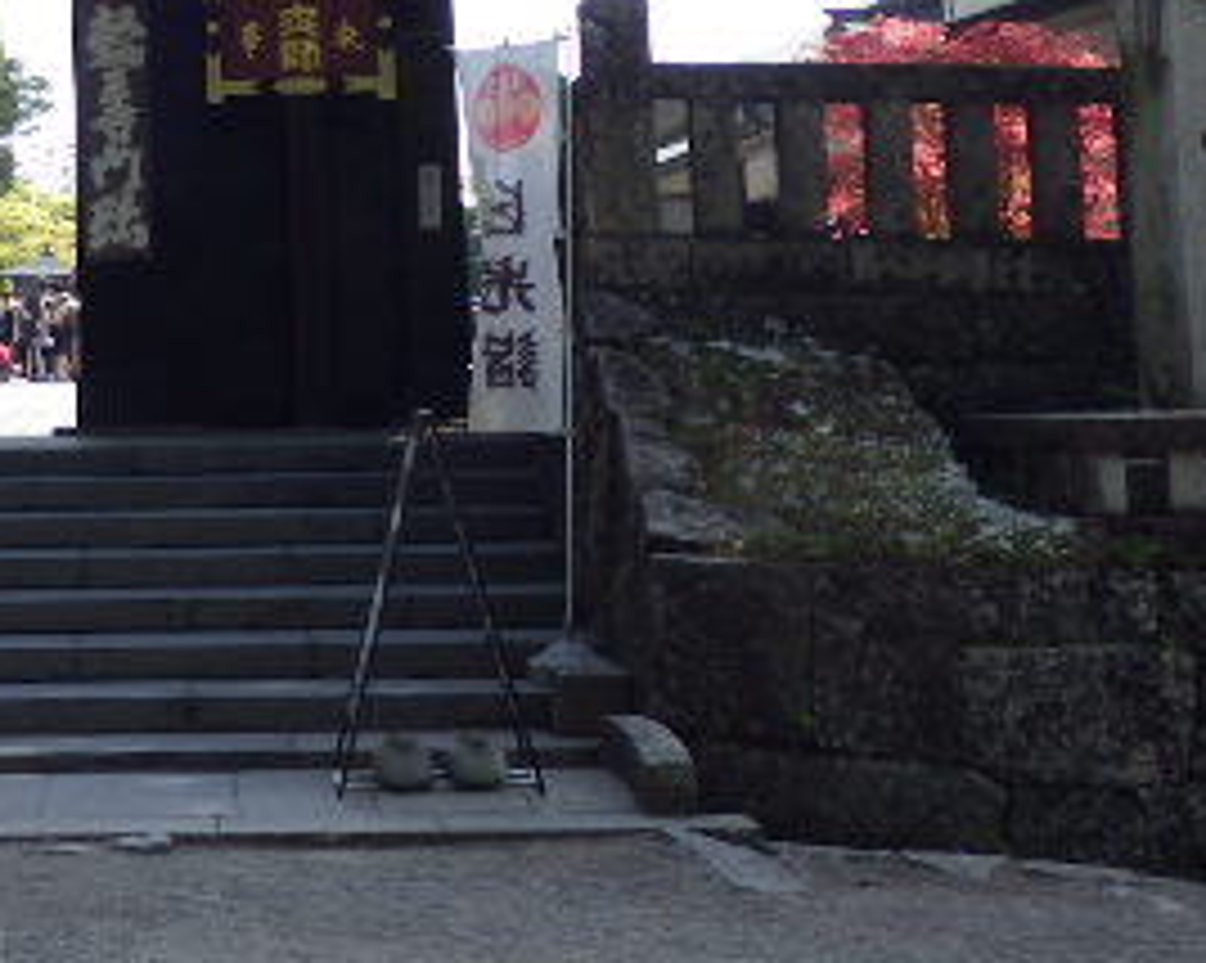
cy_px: -9
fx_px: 3246
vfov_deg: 16.5
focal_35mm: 91
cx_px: -50
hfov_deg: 20.3
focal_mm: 6.9
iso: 125
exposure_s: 1/640
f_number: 3.7
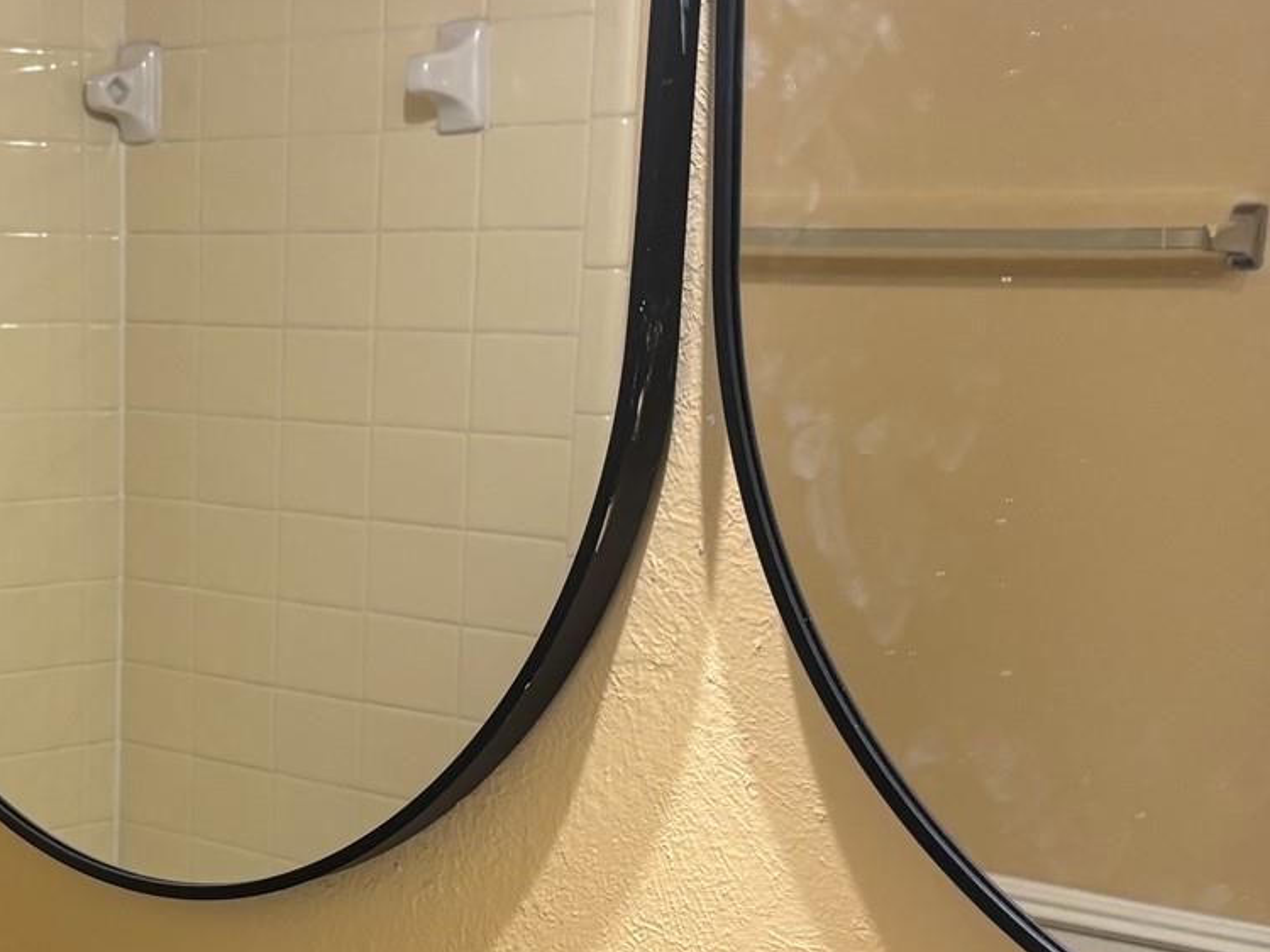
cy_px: 861
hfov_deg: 26.3
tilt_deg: -13.1
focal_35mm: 71
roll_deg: +1.1
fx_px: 2604
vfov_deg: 20.3
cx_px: 78
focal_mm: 5.96
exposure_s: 1/60
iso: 100
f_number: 1.6
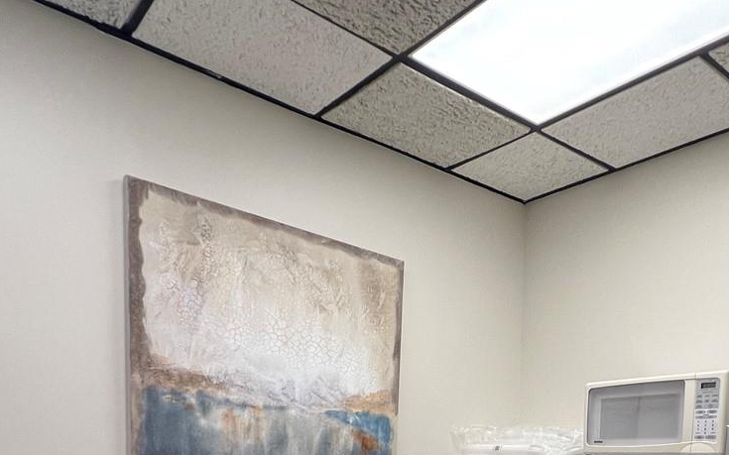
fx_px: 596
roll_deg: -1.2
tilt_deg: -7.3
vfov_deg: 34.1
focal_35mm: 30
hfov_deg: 62.2
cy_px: 538
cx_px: 448
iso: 80
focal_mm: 1.57
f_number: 1.8
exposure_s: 1/120
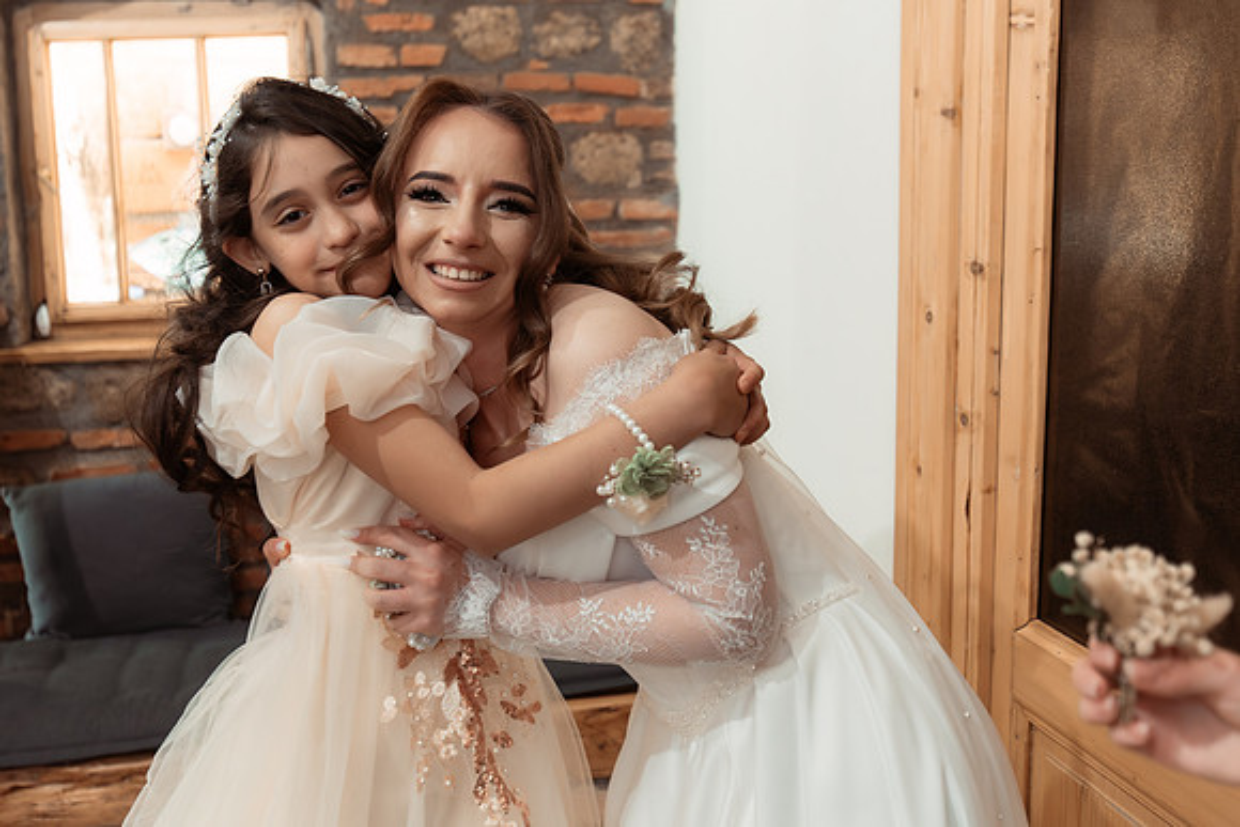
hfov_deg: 53.3
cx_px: 552
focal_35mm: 36
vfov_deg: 37.0
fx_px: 1233
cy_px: 346
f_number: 2.8
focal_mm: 30
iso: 2500
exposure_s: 1/200
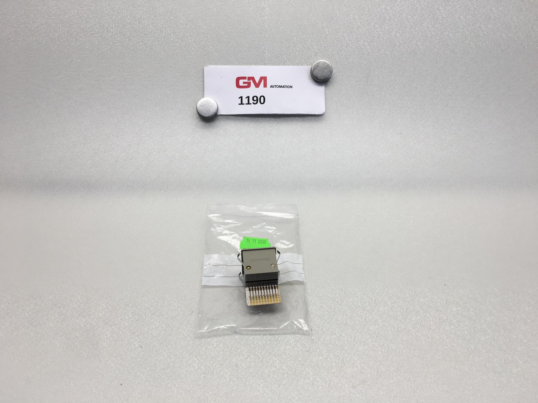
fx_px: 451
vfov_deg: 48.2
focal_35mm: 29
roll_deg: -0.2
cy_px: 202
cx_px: 269
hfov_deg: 61.7
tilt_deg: -34.5
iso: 25
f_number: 2.2
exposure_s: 1/106
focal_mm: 4.15
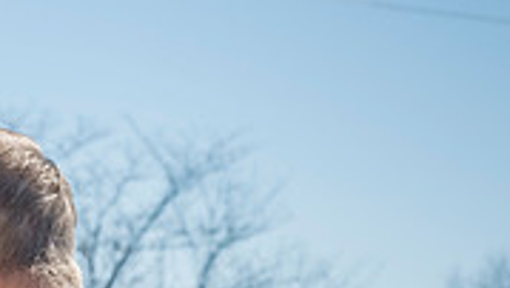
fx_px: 3397
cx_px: -242
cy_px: 483
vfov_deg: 4.8
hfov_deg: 8.4
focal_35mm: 251
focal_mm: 74
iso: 400
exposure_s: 1/640
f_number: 9
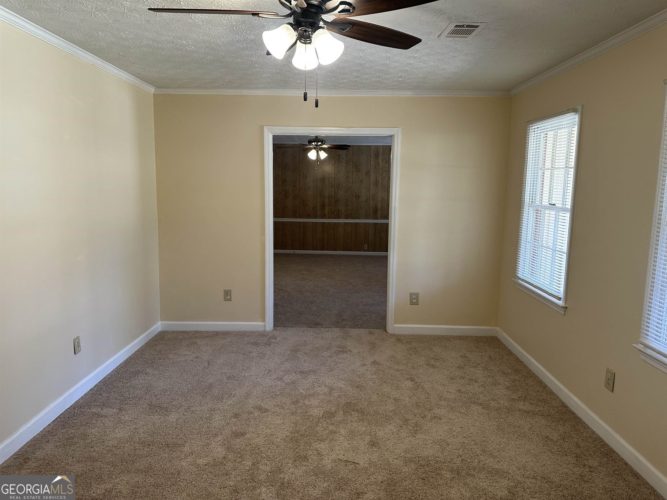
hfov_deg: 71.6
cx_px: 334
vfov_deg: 56.8
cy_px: 250
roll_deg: -2.0
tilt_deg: -8.0
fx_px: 462
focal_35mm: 24
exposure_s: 1/120
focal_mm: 6.86
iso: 160
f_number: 1.78
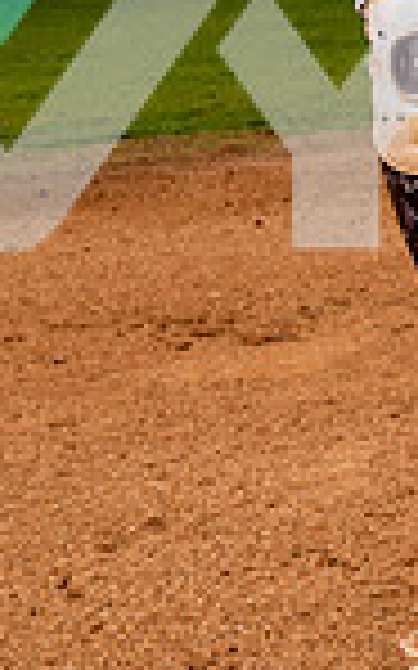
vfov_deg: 14.1
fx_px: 2591
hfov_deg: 9.1
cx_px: 454
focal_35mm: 142
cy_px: -202
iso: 100
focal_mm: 46
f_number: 5.6
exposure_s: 1/250
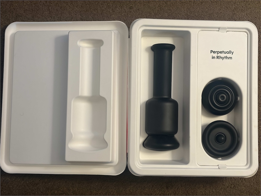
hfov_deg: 36.8
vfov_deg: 28.0
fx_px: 392
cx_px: 130
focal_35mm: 52
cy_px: 98
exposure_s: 1/40
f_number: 1.6
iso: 160
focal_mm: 5.96
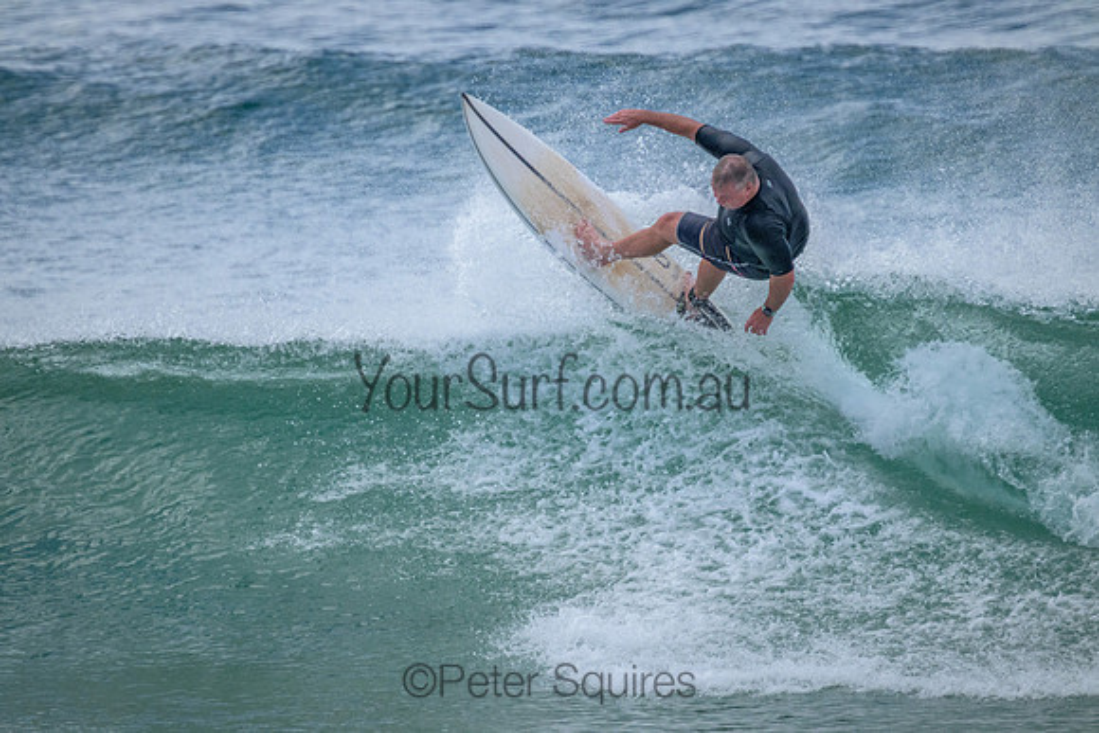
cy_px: 366
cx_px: 550
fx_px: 24427
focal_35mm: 800
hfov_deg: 2.6
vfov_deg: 1.7
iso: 3600
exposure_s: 1/1250
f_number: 11
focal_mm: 800
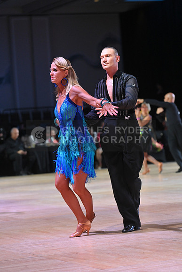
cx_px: 91
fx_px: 947
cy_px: 136
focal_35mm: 125
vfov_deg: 16.4
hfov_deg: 11.0
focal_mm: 125
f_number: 4
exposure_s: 1/250
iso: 2000
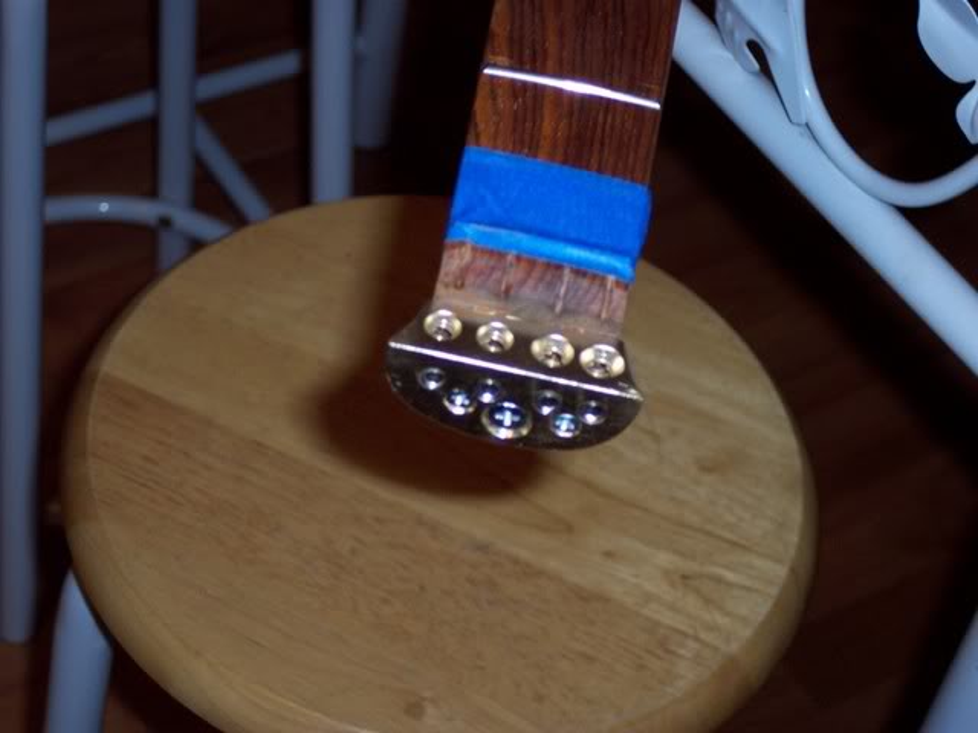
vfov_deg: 16.6
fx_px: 2515
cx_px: 489
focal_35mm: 89
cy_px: 366
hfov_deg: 22.0
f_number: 4.1
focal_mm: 18.7
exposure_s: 1/60
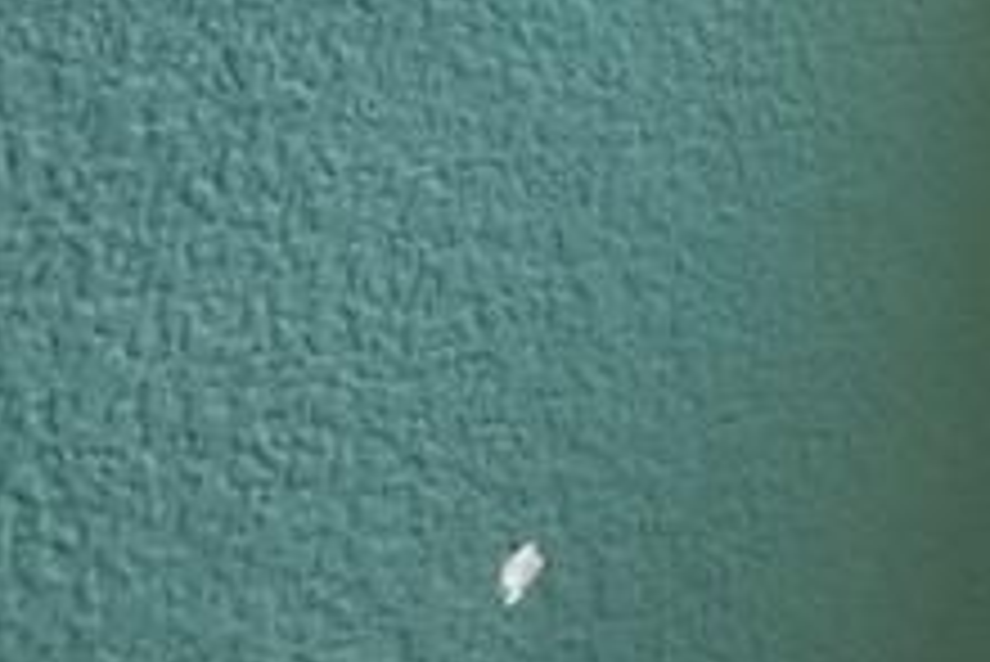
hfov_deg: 9.2
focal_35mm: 109
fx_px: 2999
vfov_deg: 8.8
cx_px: 3586
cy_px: -1644
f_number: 8
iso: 400
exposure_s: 1/40
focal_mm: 10
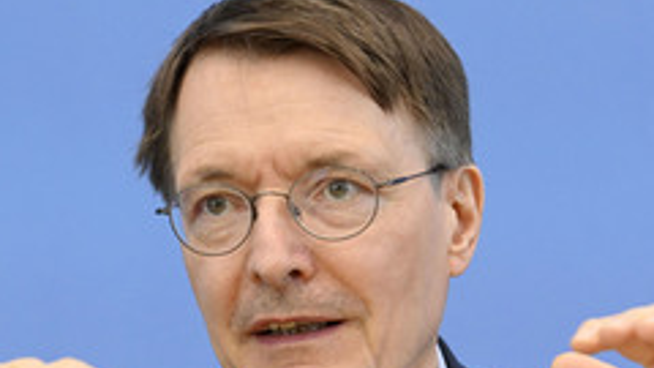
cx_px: 364
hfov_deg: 8.4
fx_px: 4439
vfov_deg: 4.7
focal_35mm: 256
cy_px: 338
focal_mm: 130
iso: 4000
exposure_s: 1/640
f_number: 5.6
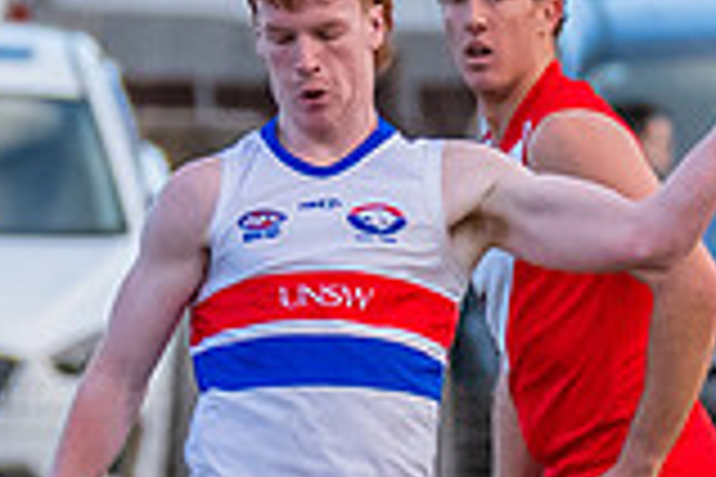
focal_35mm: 2462
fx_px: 48963
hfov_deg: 0.8
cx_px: 335
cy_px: 272
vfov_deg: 0.6
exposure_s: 1/1600
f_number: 5.6
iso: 2500
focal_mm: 320
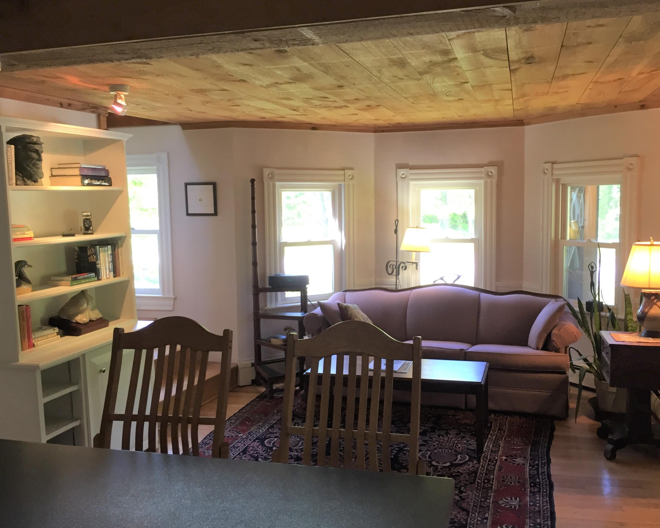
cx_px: 357
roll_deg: -0.6
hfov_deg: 57.1
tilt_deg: -5.1
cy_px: 261
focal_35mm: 31
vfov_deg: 47.1
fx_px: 606
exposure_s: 1/30
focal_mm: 4.15
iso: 64
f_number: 2.2
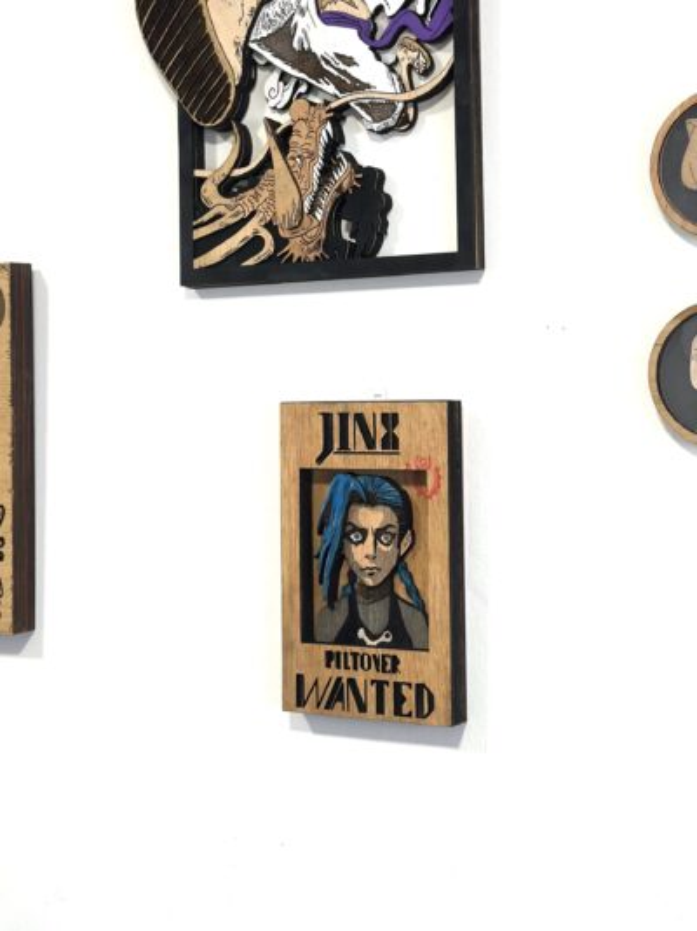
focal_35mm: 48
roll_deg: +0.4
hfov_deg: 30.2
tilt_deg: +1.7
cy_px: 466
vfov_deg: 39.7
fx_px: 1290
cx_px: 348
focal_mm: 6.86
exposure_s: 1/100
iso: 80
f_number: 1.78
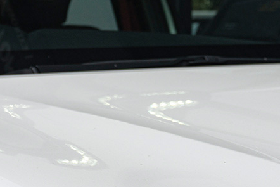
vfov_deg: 11.5
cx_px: 35
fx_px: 918
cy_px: -3
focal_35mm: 118
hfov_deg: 17.1
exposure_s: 1/100
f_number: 5
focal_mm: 29
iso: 100
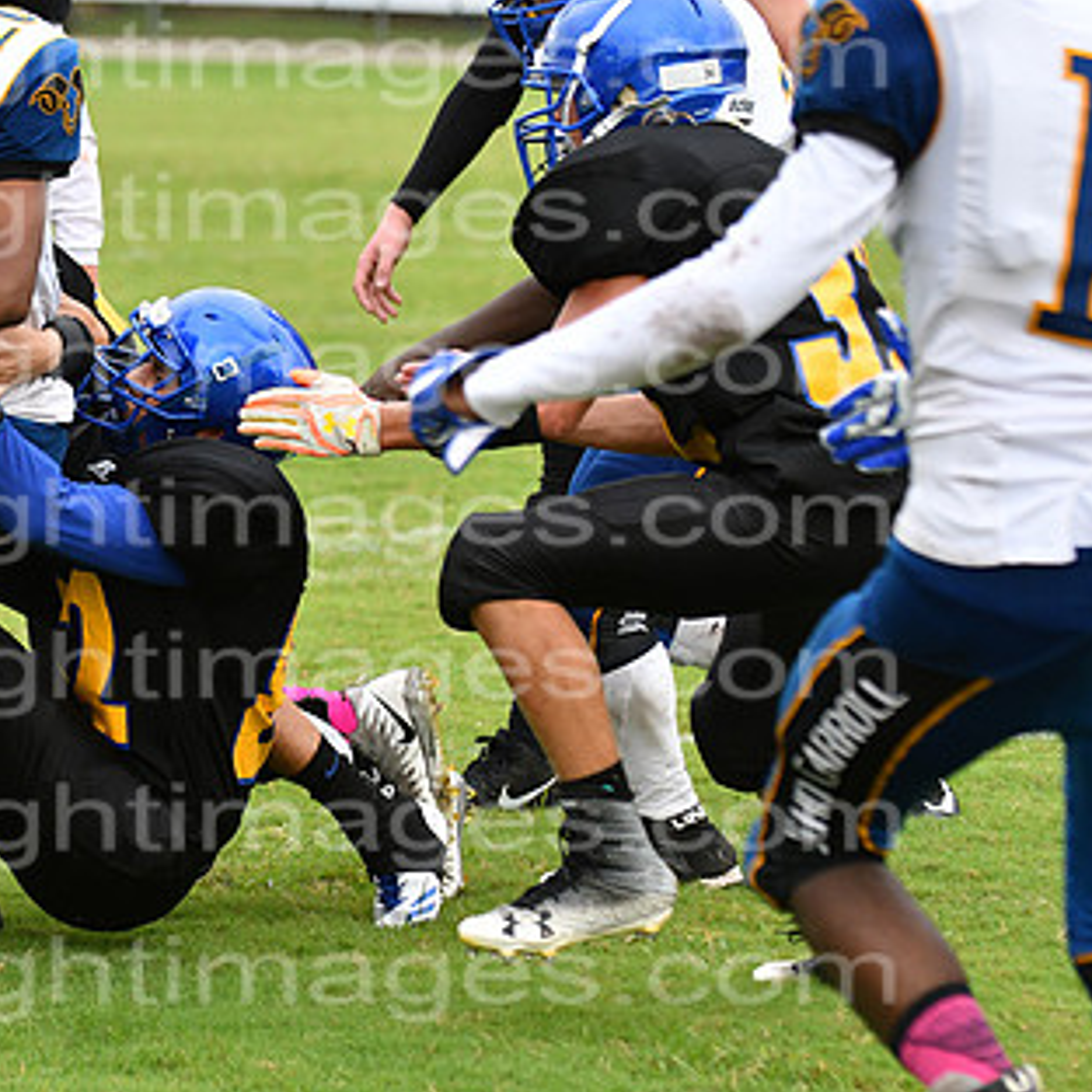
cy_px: 445
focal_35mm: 331
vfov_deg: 5.3
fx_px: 11814
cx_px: 108
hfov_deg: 5.3
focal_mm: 140
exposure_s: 1/2000
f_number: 3.5
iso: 800
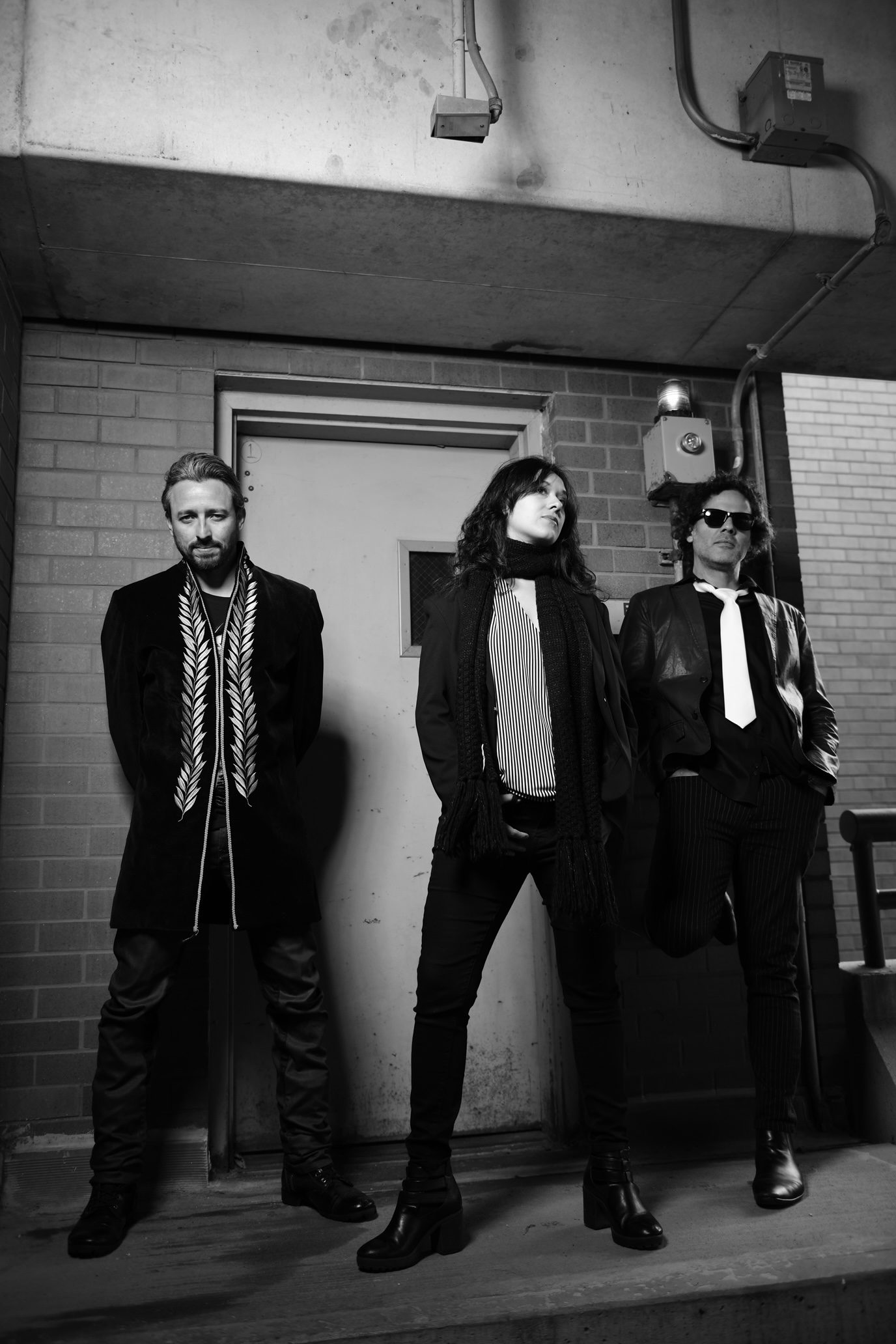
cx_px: 448
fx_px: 1157
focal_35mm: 31
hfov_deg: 42.3
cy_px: 672
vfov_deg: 60.3
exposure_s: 1/640
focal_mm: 31
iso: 250
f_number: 2.8
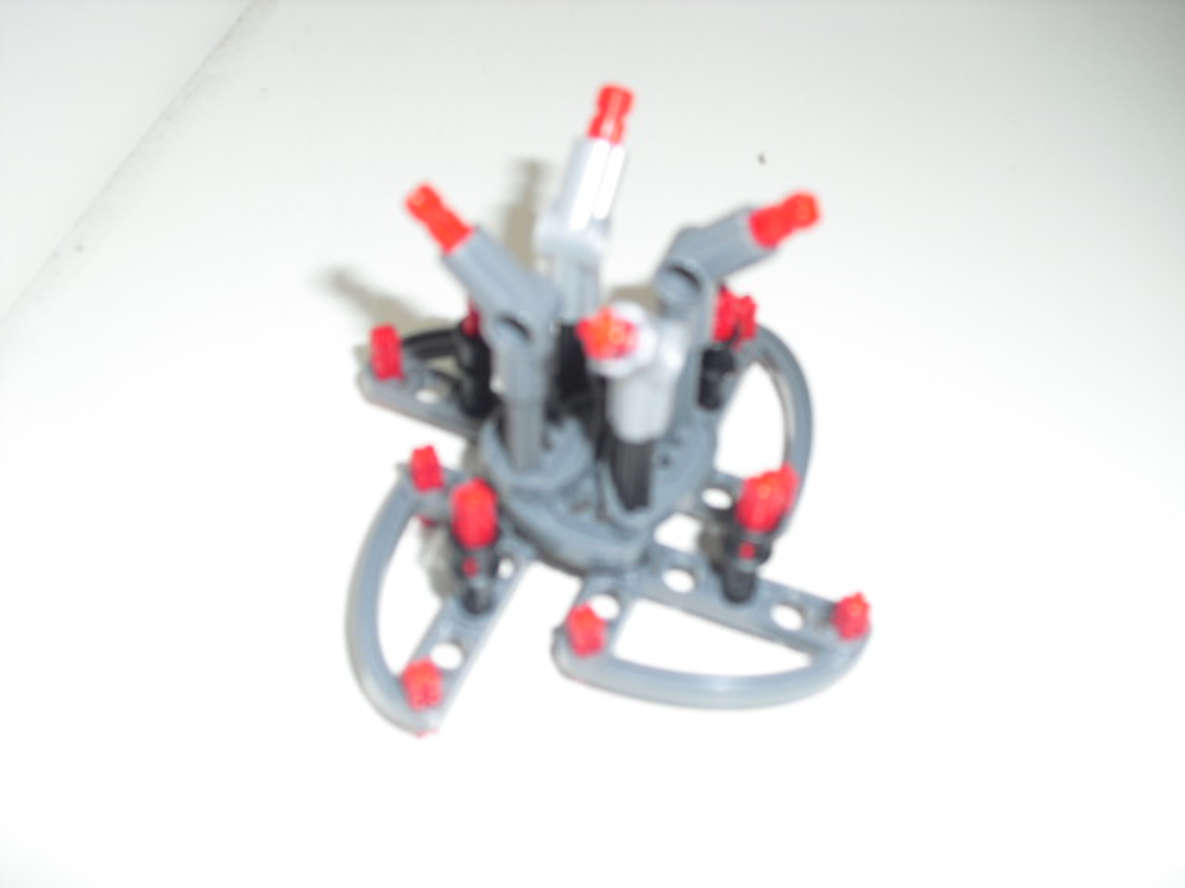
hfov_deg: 51.4
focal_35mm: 36
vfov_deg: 39.7
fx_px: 1232
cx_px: 592
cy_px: 444
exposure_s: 1/60
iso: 64
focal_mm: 6.3
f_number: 3.1
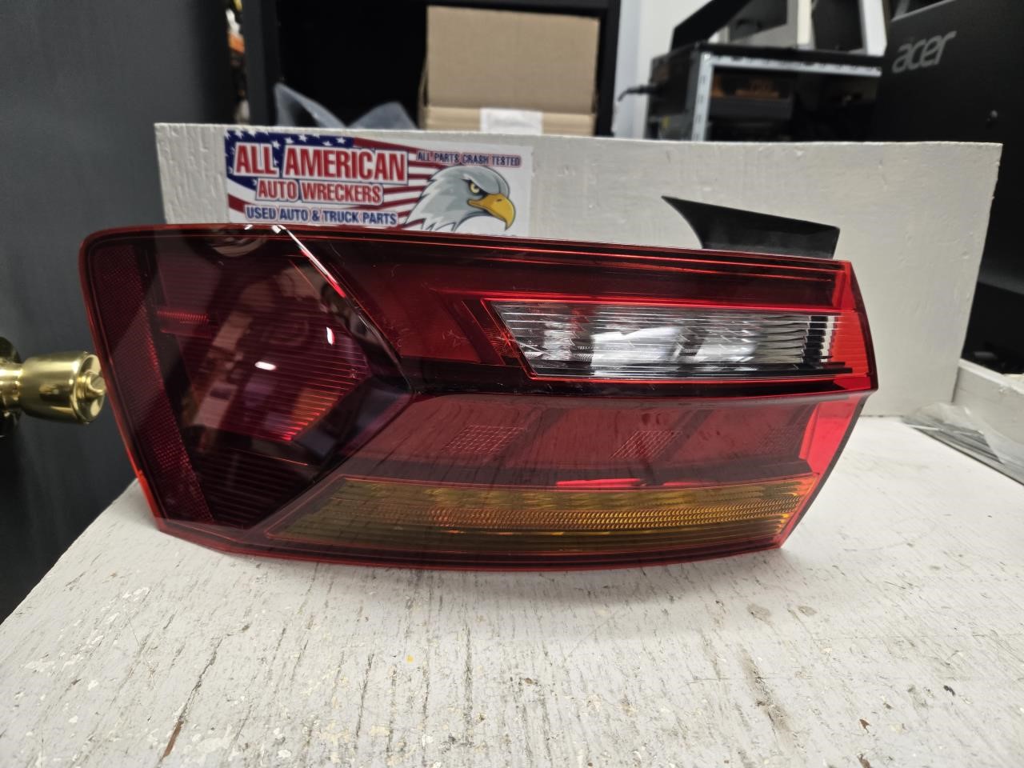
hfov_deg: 73.9
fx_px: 680
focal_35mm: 23
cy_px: 384
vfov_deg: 58.9
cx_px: 512
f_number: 1.8
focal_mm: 5.4
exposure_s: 1/120
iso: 320
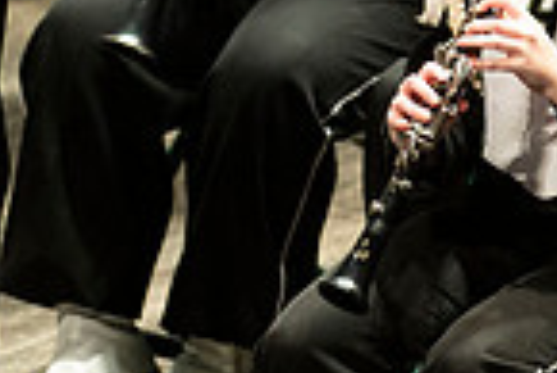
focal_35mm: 1199
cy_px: -181
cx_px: 734
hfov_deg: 1.7
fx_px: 18569
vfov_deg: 1.1
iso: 3200
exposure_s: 1/500
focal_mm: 300
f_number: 2.8
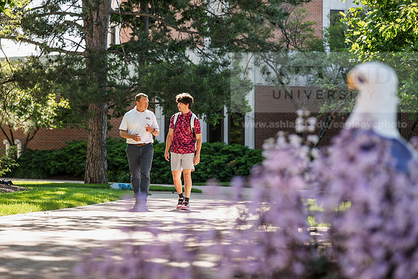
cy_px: 140
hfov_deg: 18.6
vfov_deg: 12.5
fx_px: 1277
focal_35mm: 110
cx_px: 209
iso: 125
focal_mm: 110
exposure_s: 1/250
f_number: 3.5
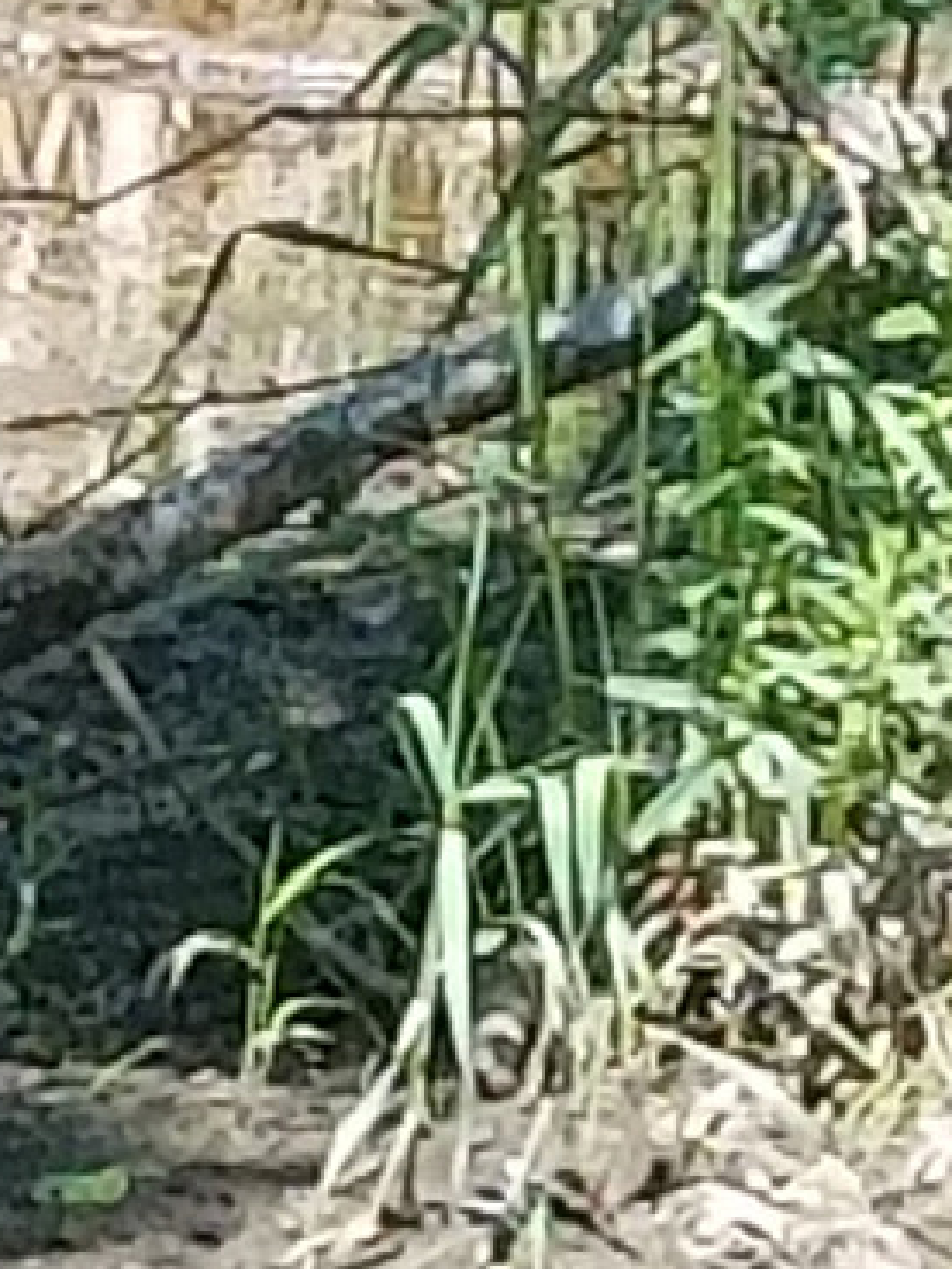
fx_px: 4144
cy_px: 2183
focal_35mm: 113
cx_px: -659
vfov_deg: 15.3
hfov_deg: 12.2
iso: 50
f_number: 1.7
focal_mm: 4.25
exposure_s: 1/728
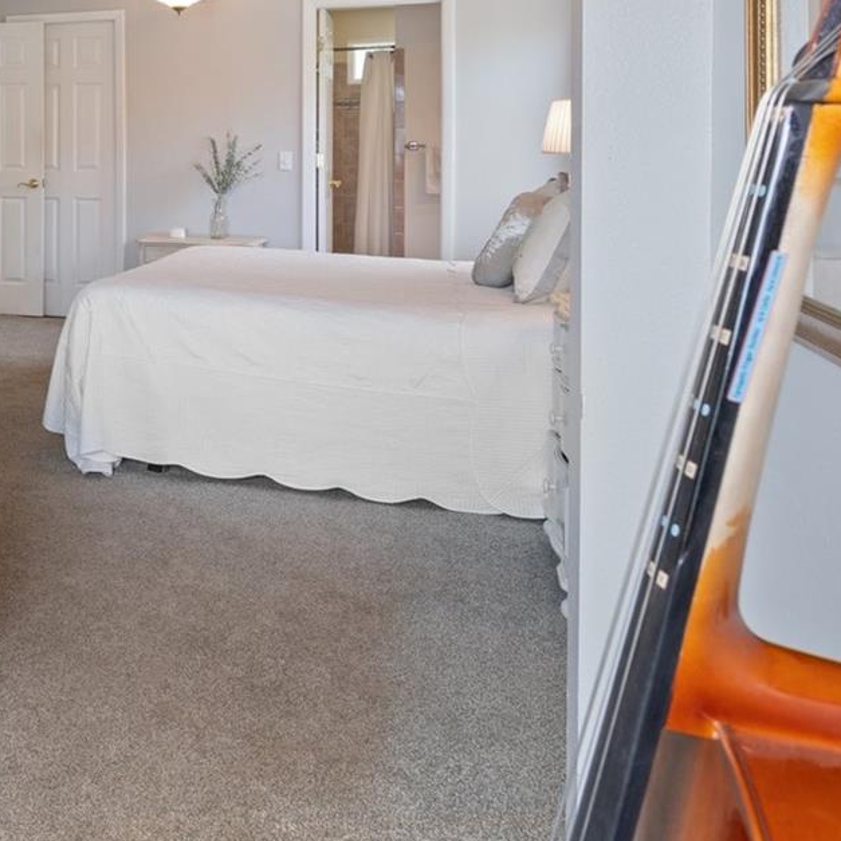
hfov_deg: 36.4
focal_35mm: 39
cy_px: 168
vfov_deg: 41.0
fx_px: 1072
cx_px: -79
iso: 320
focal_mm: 18
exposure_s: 1.3
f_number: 8
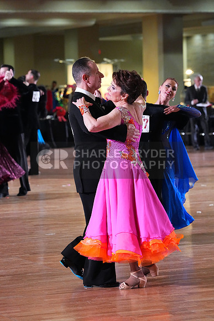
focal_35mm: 149
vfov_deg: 13.8
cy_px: 160
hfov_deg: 9.2
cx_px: 107
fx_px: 1328
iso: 10000
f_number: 5.6
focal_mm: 149
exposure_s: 1/400
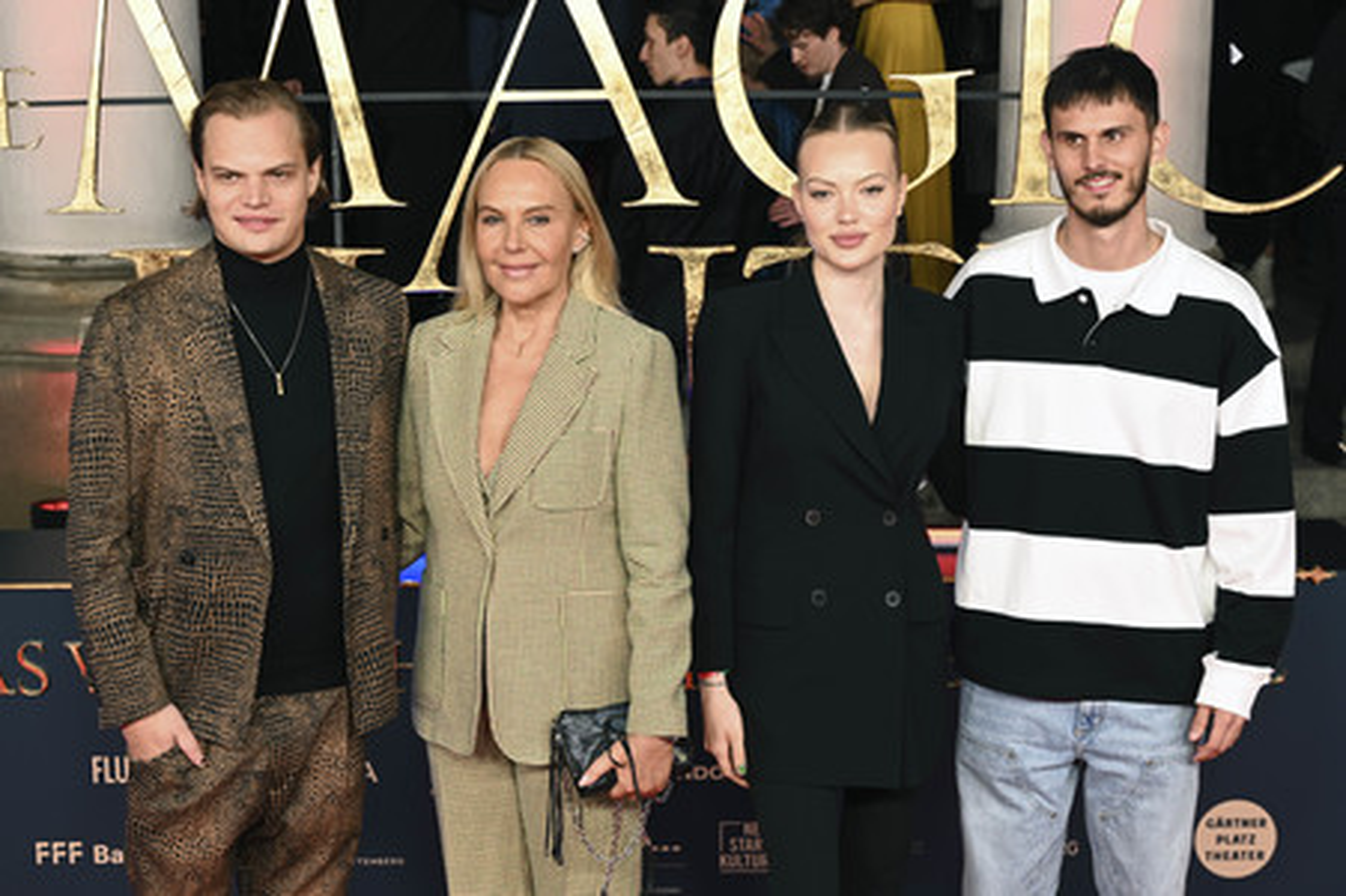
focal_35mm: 45
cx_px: 673
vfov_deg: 29.8
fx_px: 1681
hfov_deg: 43.6
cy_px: 448
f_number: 5.6
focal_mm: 45
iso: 640
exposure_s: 1/125
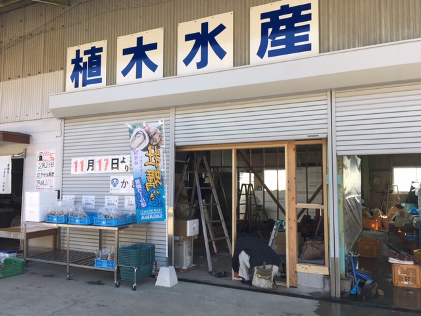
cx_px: 210
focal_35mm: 29
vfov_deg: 48.2
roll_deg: -0.6
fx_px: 353
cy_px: 158
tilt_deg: +3.6
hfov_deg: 61.7
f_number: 2.2
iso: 25
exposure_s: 1/211
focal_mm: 4.15
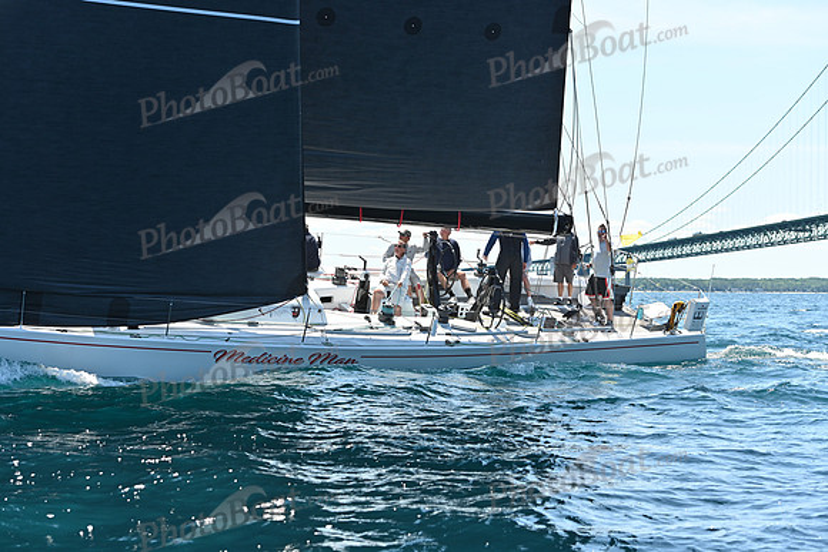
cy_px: 276
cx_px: 414
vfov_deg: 19.5
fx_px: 1610
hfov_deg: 28.8
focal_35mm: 70
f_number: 5.6
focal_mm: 70
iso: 320
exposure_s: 1/1000
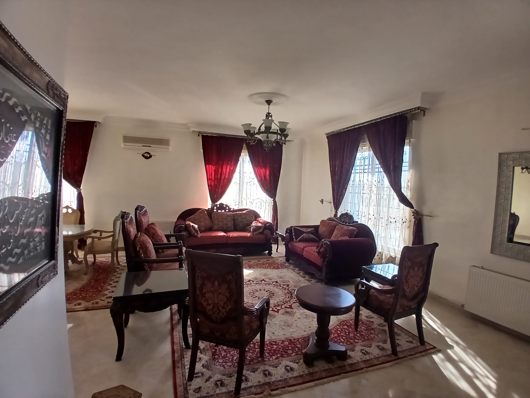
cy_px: 199
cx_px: 265
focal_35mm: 17
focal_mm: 1.4
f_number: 2.2
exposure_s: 1/100
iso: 100
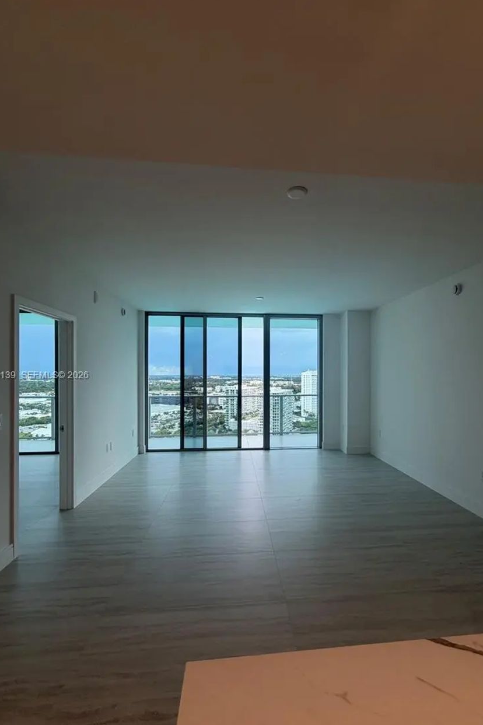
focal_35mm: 16
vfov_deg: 96.7
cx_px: 264
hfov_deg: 73.6
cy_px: 376
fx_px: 322
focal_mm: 2.22
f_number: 2.2
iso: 50
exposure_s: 1/121
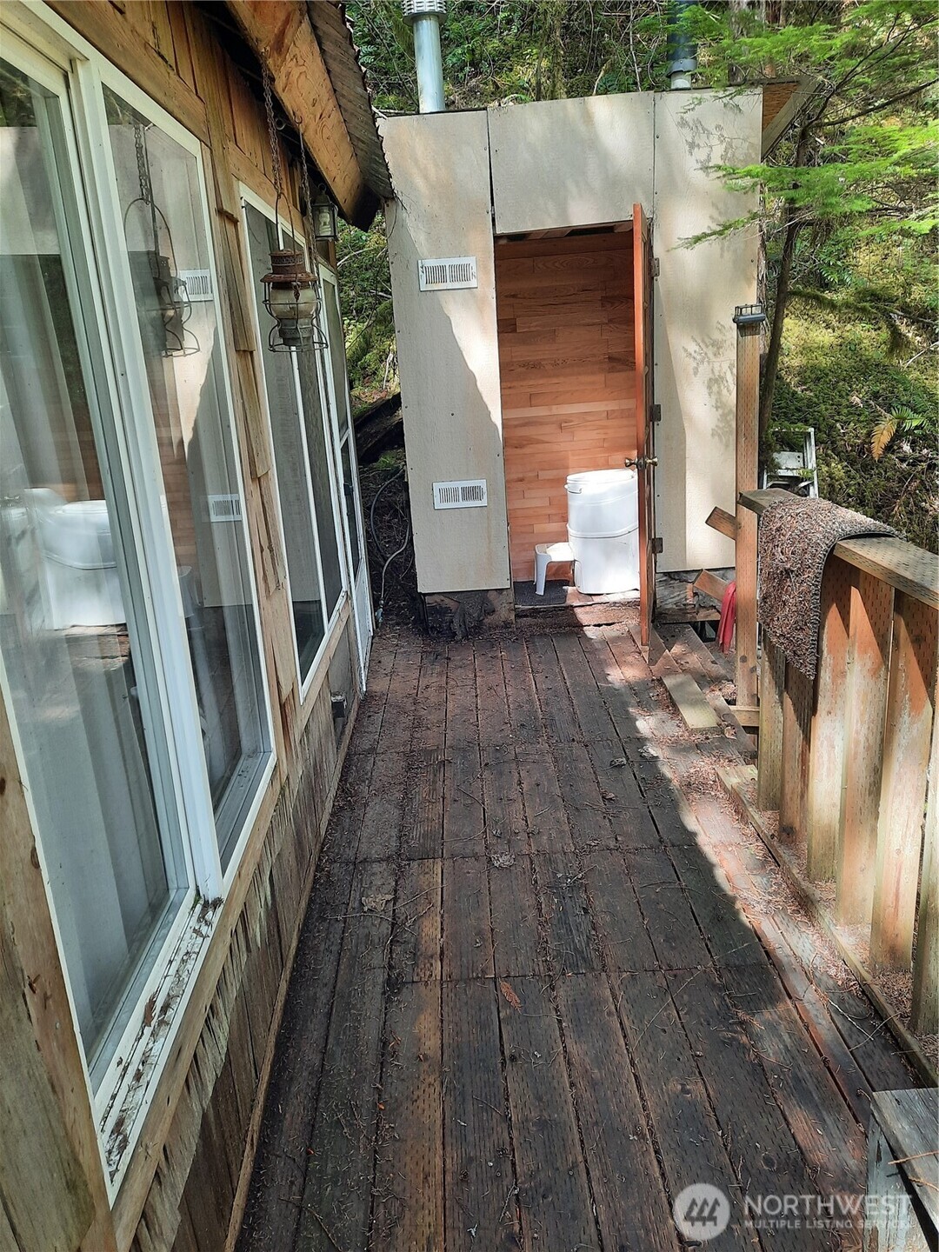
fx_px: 904
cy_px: 626
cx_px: 470
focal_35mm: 25
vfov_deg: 69.4
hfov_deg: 54.9
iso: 50
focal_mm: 4.6
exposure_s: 1/60
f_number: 2
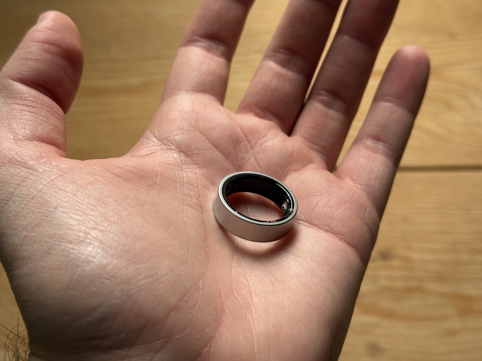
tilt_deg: -67.0
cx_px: 241
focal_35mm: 48
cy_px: 180
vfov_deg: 30.3
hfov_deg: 39.7
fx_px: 668
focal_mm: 6.76
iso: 100
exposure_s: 1/77
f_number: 1.78
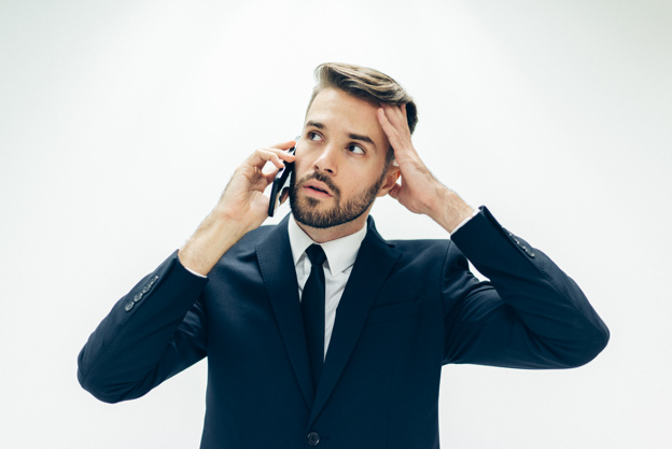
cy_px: 224
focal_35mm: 50
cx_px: 336
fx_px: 934
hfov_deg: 39.6
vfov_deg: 27.0
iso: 200
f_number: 1.8
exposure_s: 1/125
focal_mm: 50
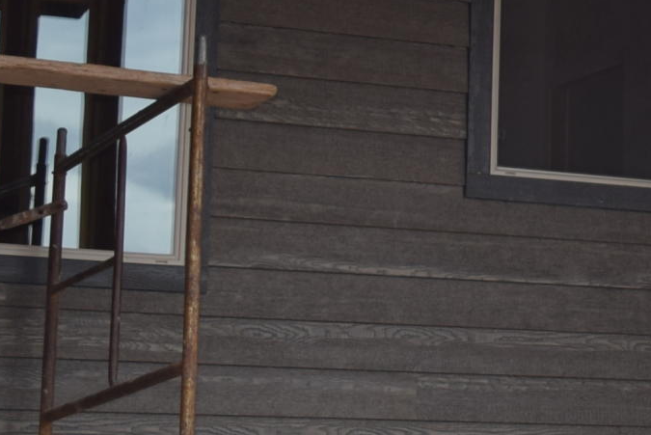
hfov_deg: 12.2
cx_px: 1205
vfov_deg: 8.9
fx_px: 2772
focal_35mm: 153
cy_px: 20
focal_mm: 23
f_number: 5.6
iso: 110
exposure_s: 1/125
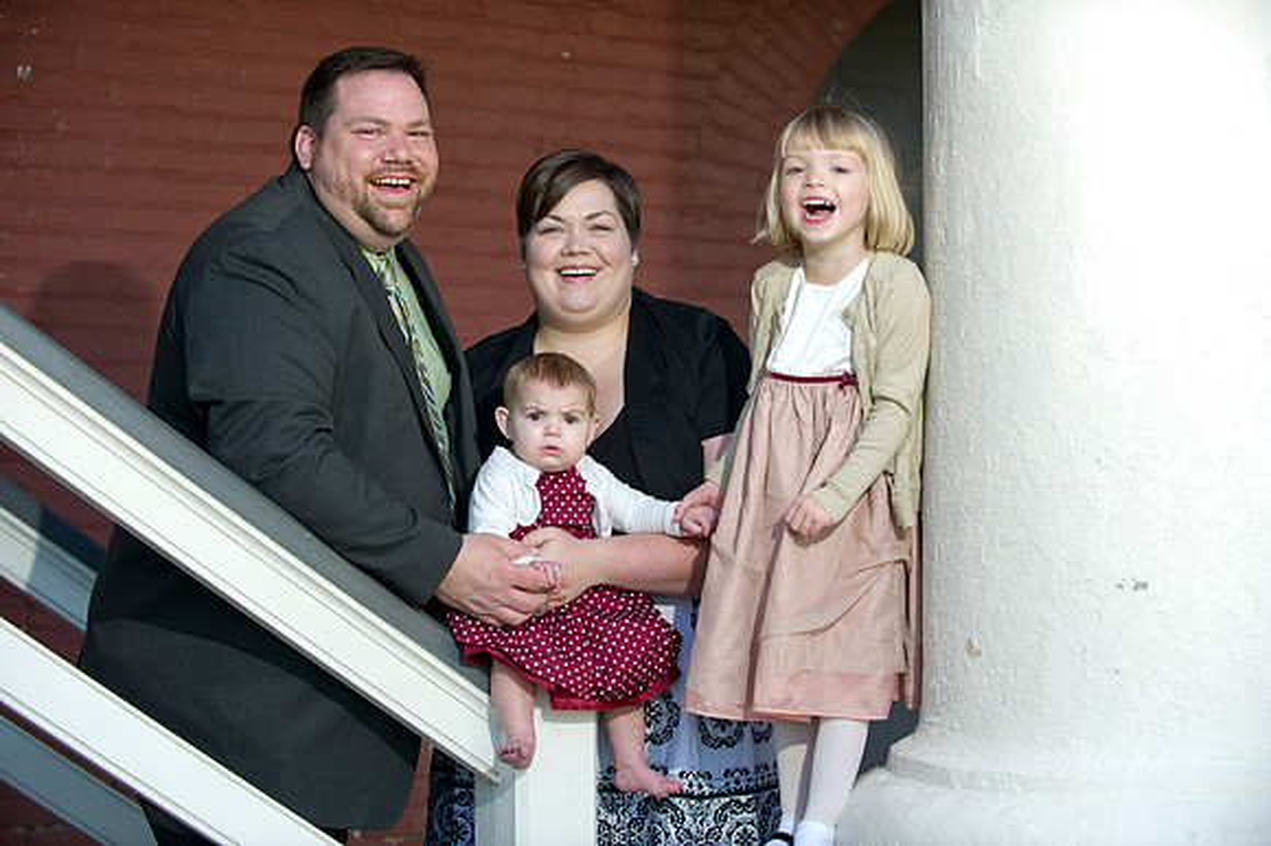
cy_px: 423
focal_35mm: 70
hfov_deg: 28.9
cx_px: 636
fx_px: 2470
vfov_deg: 19.4
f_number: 3.2
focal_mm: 70
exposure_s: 1/250
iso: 250
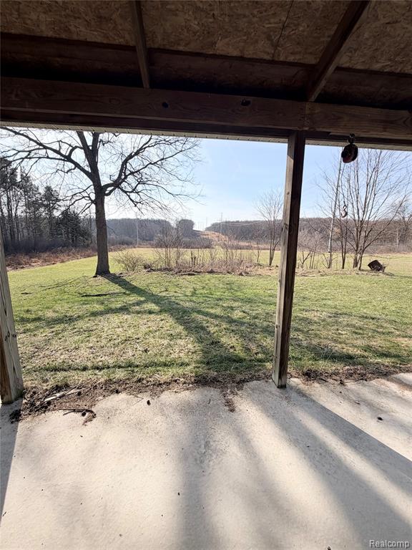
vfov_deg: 102.1
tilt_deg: -9.9
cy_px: 275
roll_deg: -1.2
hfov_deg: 85.7
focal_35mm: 14
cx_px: 206
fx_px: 222
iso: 25
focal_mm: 2.22
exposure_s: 1/770
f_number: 2.2
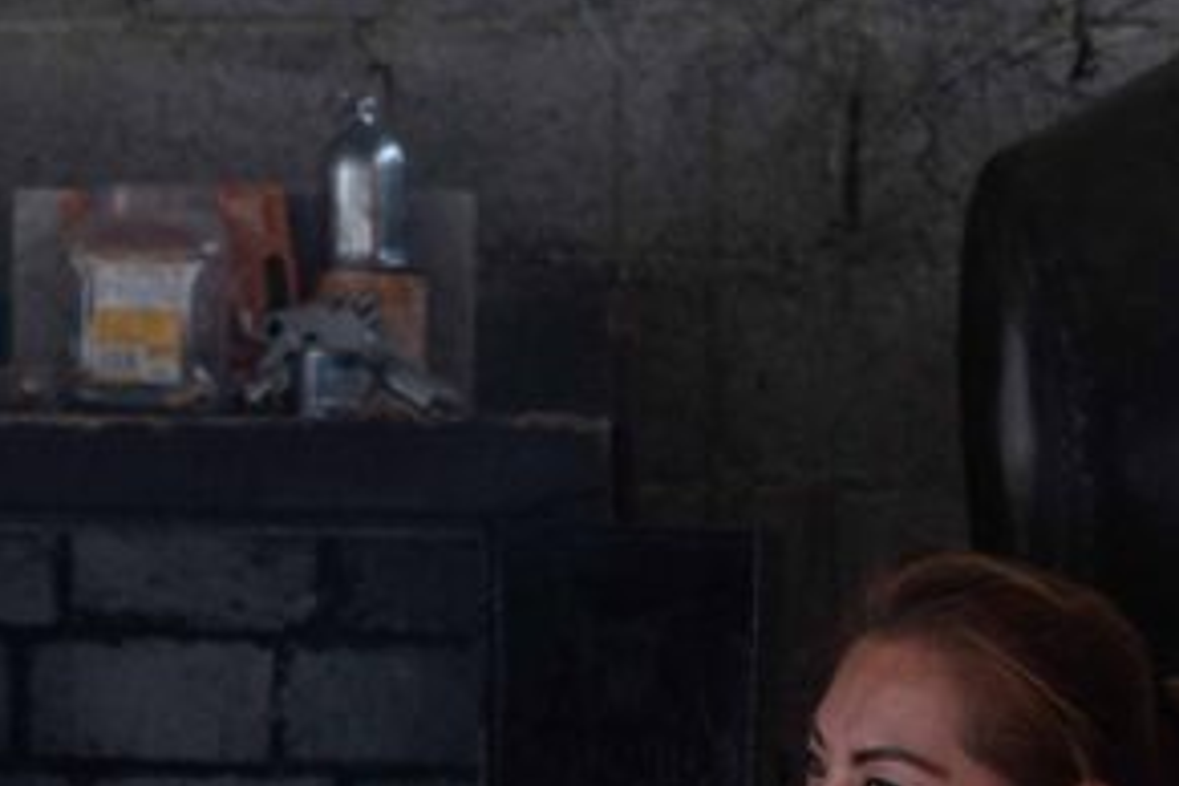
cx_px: 57
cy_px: 1092
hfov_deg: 11.6
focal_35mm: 176
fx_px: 5764
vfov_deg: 7.7
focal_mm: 50
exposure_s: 1/125
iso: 200
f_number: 3.5
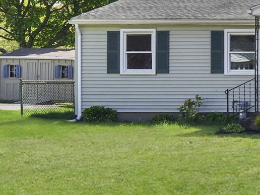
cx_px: 388
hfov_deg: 24.6
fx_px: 458
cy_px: 76
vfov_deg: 24.0
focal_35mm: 61
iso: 100
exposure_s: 1/160
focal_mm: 16
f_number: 11
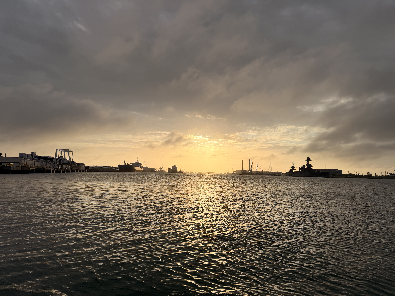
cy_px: 148
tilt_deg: +4.1
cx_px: 198
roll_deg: -1.3
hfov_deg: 71.6
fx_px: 274
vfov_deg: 56.8
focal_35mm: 24
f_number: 1.78
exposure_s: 1/6711
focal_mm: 6.76
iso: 100
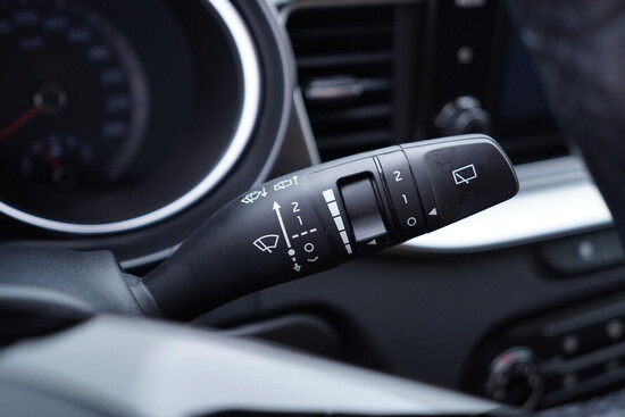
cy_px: 208
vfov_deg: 36.9
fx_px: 625
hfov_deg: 53.1
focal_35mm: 36
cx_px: 312
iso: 250
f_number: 2.8
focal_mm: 24
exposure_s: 1/40
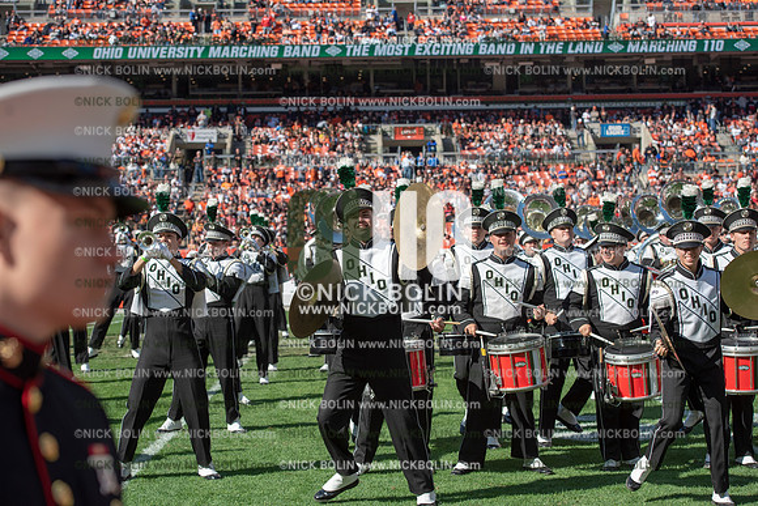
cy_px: 253
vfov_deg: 19.5
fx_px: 1474
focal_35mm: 70
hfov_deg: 28.8
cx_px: 379
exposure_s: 1/2000
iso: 400
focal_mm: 70
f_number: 5
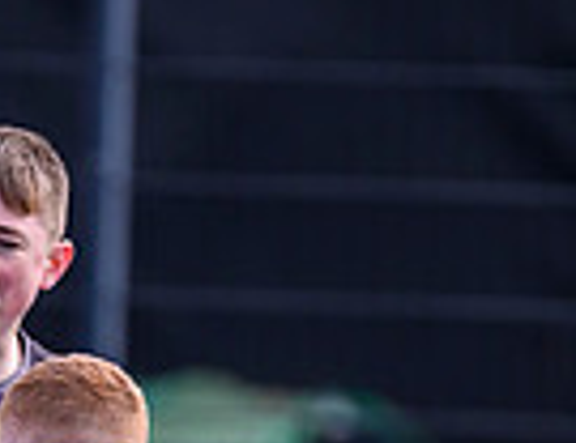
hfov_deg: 0.9
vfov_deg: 0.7
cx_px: -184
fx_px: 37657
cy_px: 1116
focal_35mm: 2241
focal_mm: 400
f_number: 3.2
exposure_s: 1/3200
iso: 500
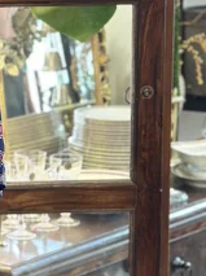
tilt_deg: -10.7
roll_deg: +0.3
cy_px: 190
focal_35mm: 158
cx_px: -77
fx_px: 1257
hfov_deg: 9.2
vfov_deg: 12.5
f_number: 1.78
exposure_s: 1/44
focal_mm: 6.86
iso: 400
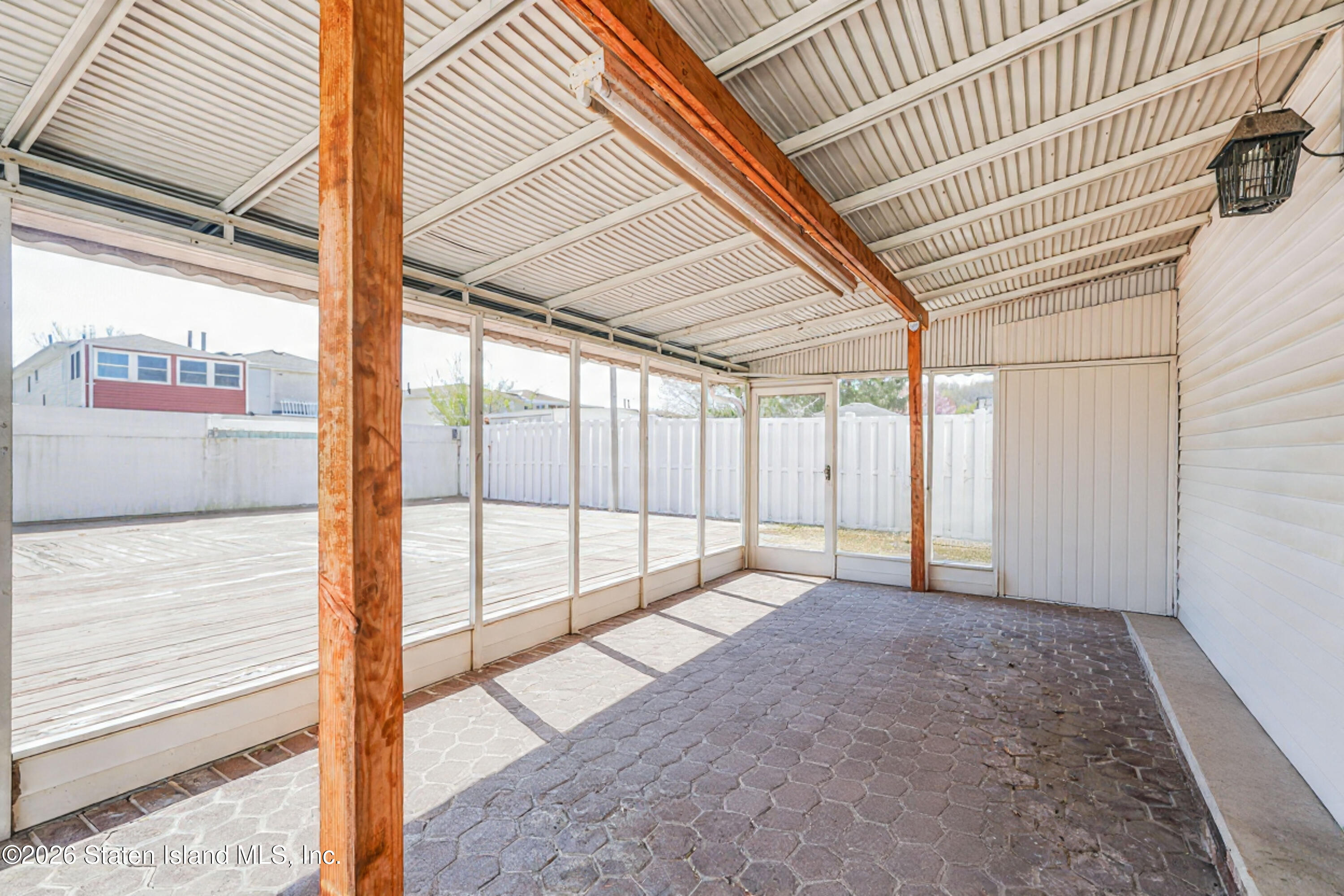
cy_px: 448
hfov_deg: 96.7
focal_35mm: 16
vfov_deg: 73.7
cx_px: 672
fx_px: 597
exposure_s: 1/100
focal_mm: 16
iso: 100
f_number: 5.6
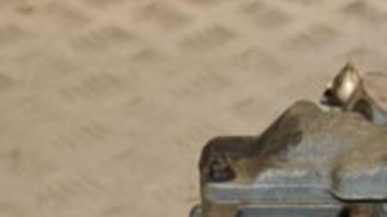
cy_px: 304
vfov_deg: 5.4
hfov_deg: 9.7
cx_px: 308
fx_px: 2277
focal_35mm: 222
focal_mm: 52
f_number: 5.6
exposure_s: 1/200
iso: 800
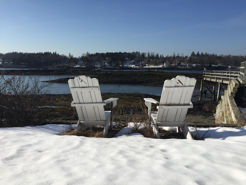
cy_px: 92
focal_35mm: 29
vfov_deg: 48.2
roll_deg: -0.8
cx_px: 123
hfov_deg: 61.7
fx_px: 206
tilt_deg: -7.3
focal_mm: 4.15
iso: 32
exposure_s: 1/3597
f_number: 2.2
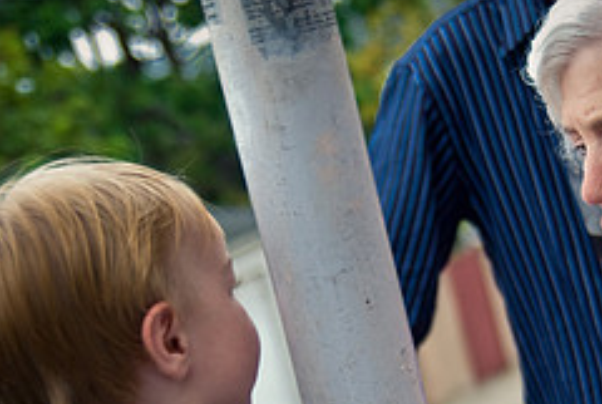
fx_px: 2061
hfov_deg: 16.5
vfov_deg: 11.1
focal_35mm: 123
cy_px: 407
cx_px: 441
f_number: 2.8
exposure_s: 1/80
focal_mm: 34
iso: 400
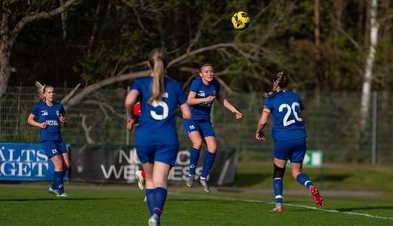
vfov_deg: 4.6
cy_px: 133
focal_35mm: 268
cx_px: 194
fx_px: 2814
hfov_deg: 8.0
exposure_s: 1/1600
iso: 100
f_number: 3.2
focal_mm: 200
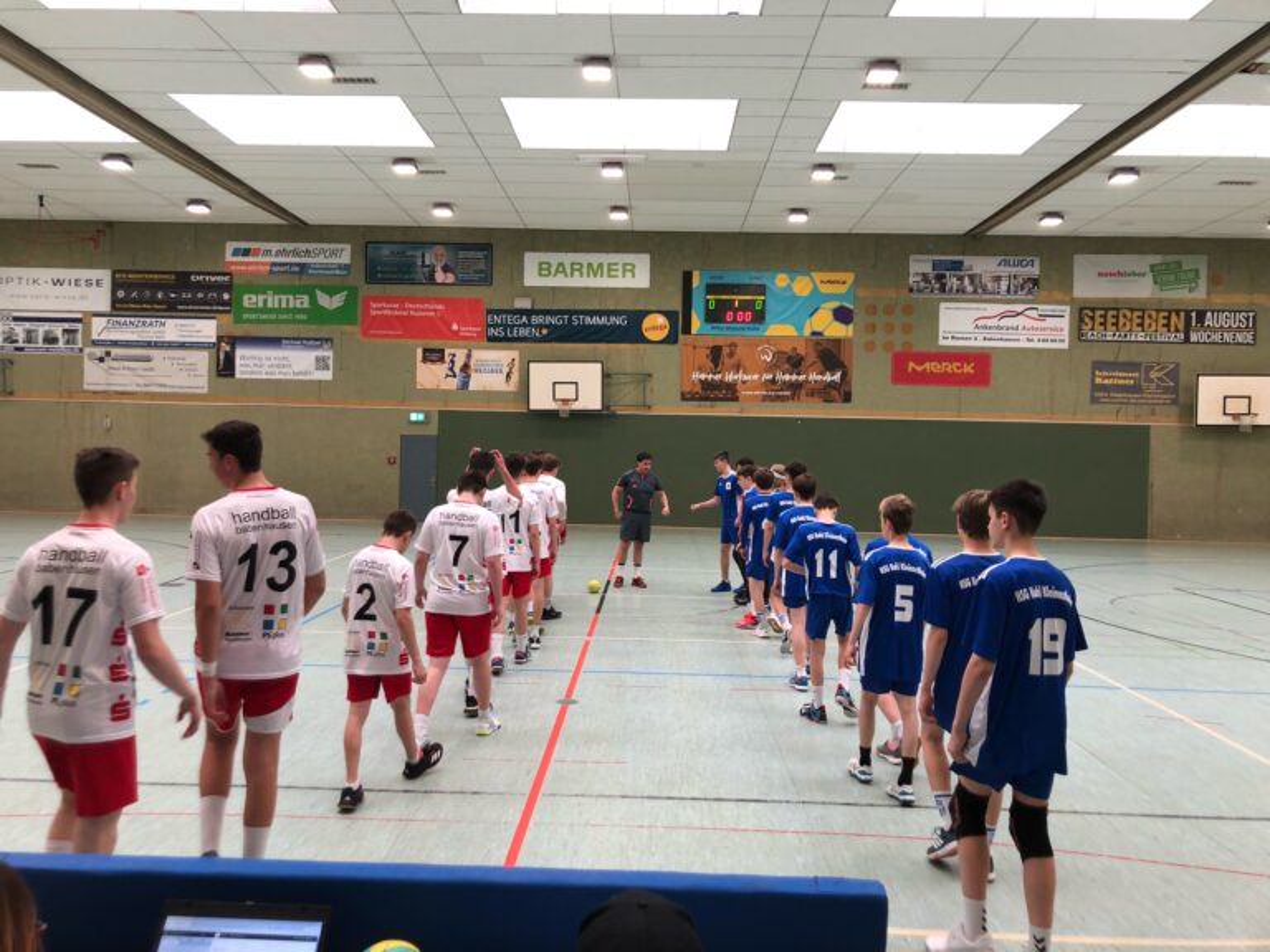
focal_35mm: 28
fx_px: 1027
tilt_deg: -1.4
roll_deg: -0.8
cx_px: 635
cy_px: 476
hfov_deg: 63.4
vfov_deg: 49.7
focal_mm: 3.99
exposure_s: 1/30
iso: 25
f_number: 1.8
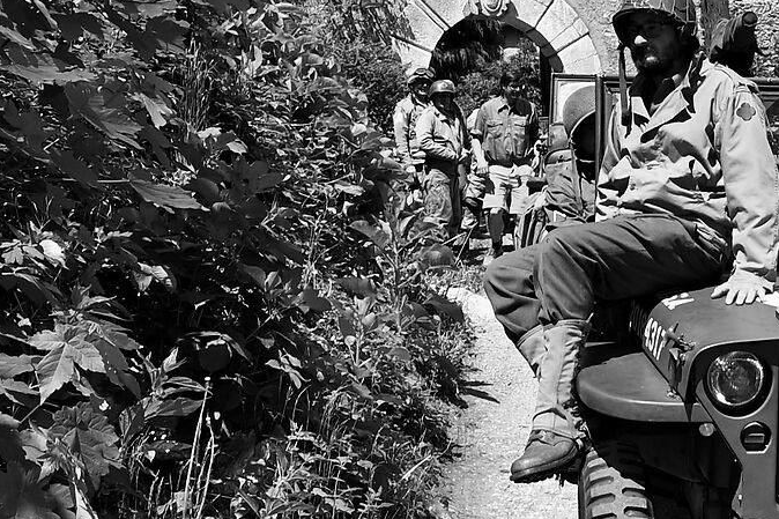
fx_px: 1233
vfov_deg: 23.5
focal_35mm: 57
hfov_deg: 33.5
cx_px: 673
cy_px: 114
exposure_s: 1/200
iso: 100
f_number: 9
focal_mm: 11
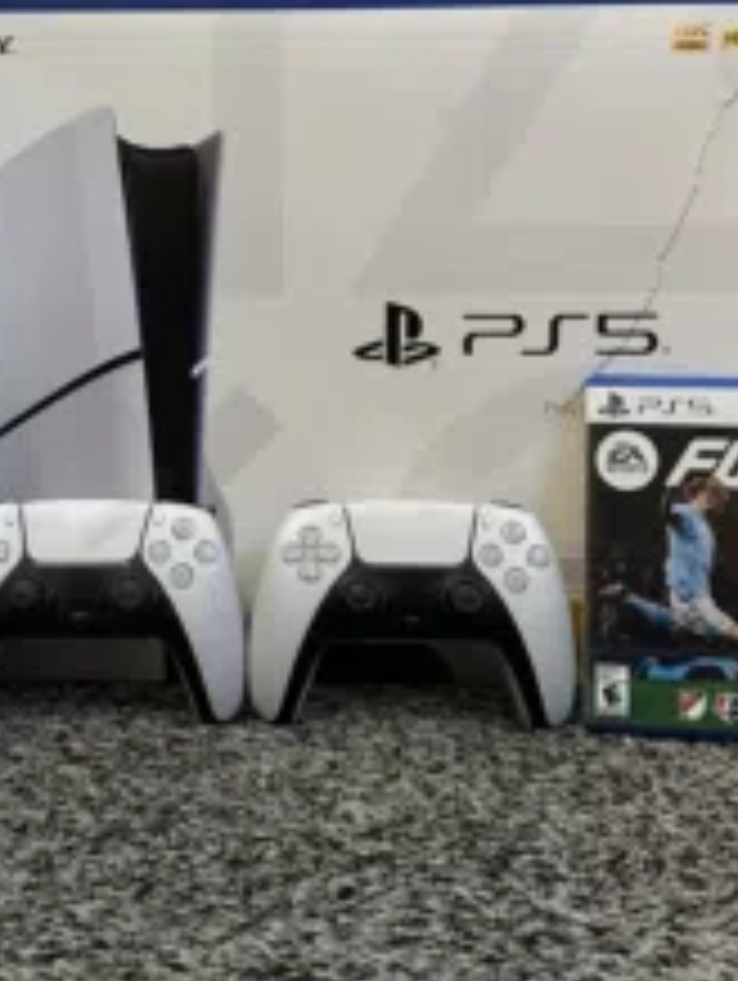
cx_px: 266
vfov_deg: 42.7
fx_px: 1248
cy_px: 396
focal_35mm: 44
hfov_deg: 32.7
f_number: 1.78
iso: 800
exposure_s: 1/50
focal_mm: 6.86
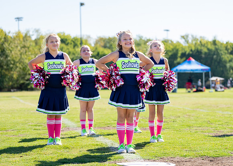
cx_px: 117
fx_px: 651
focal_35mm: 98
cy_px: 78
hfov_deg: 20.3
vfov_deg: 14.6
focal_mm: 70
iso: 200
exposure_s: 1/2000
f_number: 2.8
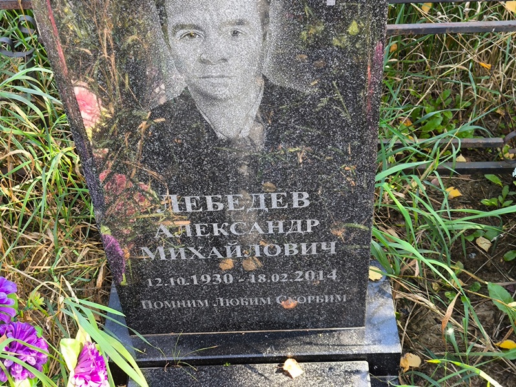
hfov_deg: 38.2
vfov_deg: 29.1
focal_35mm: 50
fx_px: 746
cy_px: 194
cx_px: 258
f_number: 1.7
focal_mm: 4.71
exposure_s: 1/100
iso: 80
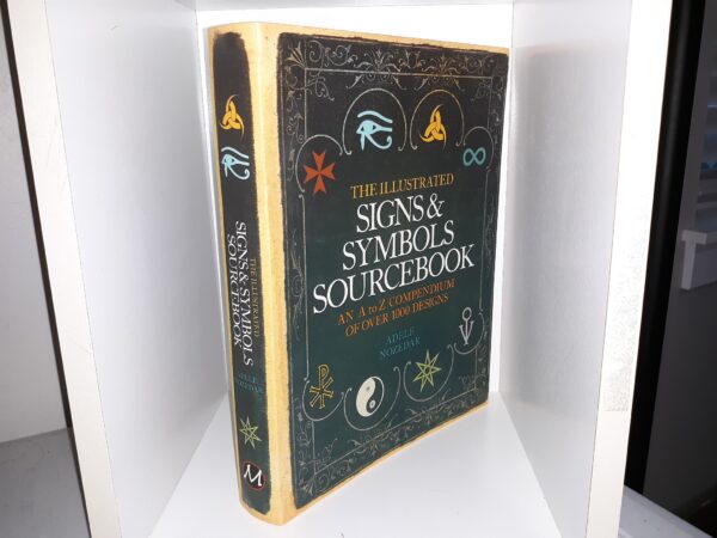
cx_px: 358
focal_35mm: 28
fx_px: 580
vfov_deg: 49.7
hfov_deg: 63.4
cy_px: 269
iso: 64
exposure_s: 1/60
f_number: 1.7
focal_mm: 3.7
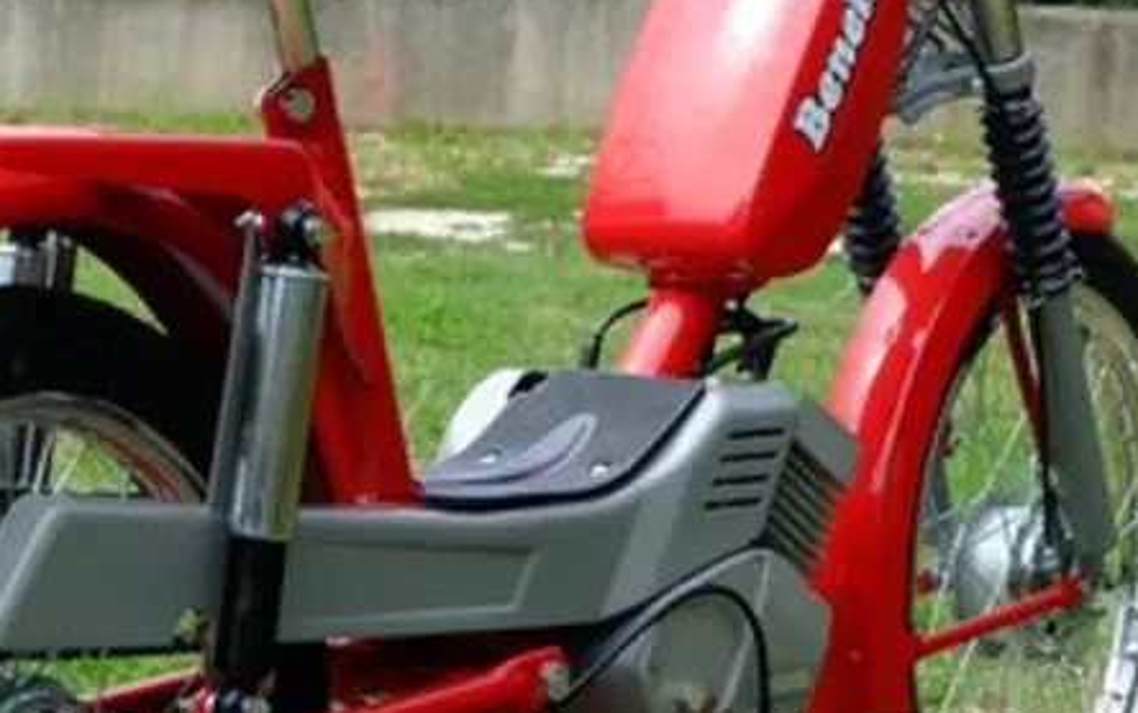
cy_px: 359
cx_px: 732
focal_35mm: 154
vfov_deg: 8.5
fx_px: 4779
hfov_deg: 13.6
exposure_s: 1/140
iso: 200
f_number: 5.6
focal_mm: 37.1
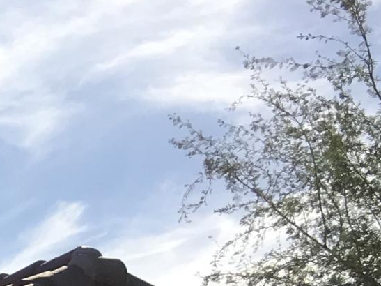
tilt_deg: +4.8
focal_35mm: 159
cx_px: -600
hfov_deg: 10.4
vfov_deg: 8.7
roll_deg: +2.8
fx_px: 1750
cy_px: 602
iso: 25
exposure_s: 1/2564
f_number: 2.2
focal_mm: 4.15
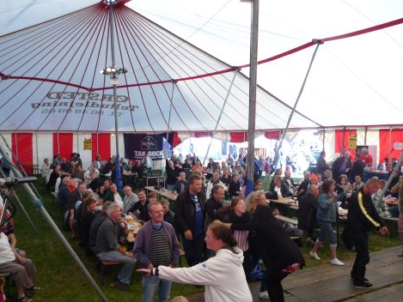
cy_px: 178
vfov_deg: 44.0
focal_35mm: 32
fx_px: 373
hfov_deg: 56.8
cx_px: 192
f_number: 2.8
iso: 100
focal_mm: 4.4
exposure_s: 1/60
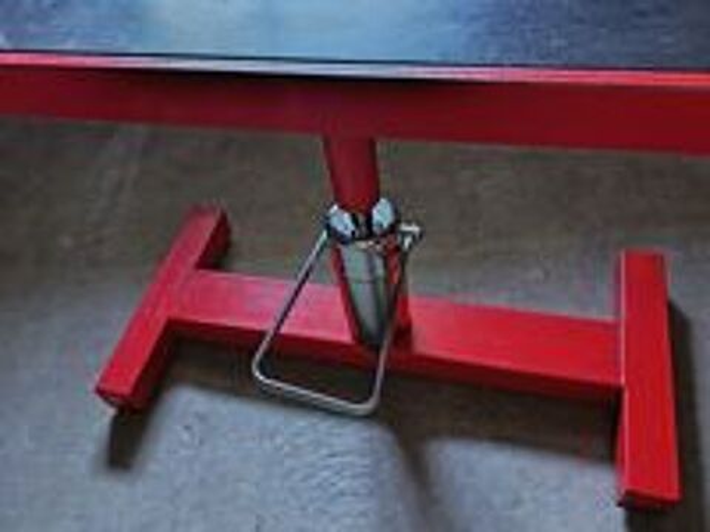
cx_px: 355
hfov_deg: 61.7
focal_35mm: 29
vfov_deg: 48.2
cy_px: 266
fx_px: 595
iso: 4897
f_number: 1.75
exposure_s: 1/33.3
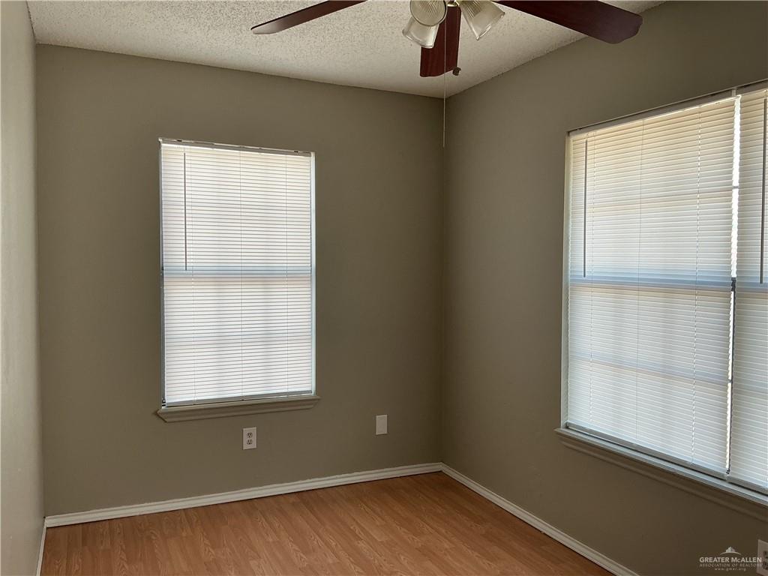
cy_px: 288
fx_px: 643
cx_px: 384
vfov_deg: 48.2
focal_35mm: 29
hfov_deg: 61.7
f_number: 1.8
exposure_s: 1/120
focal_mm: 3
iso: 32
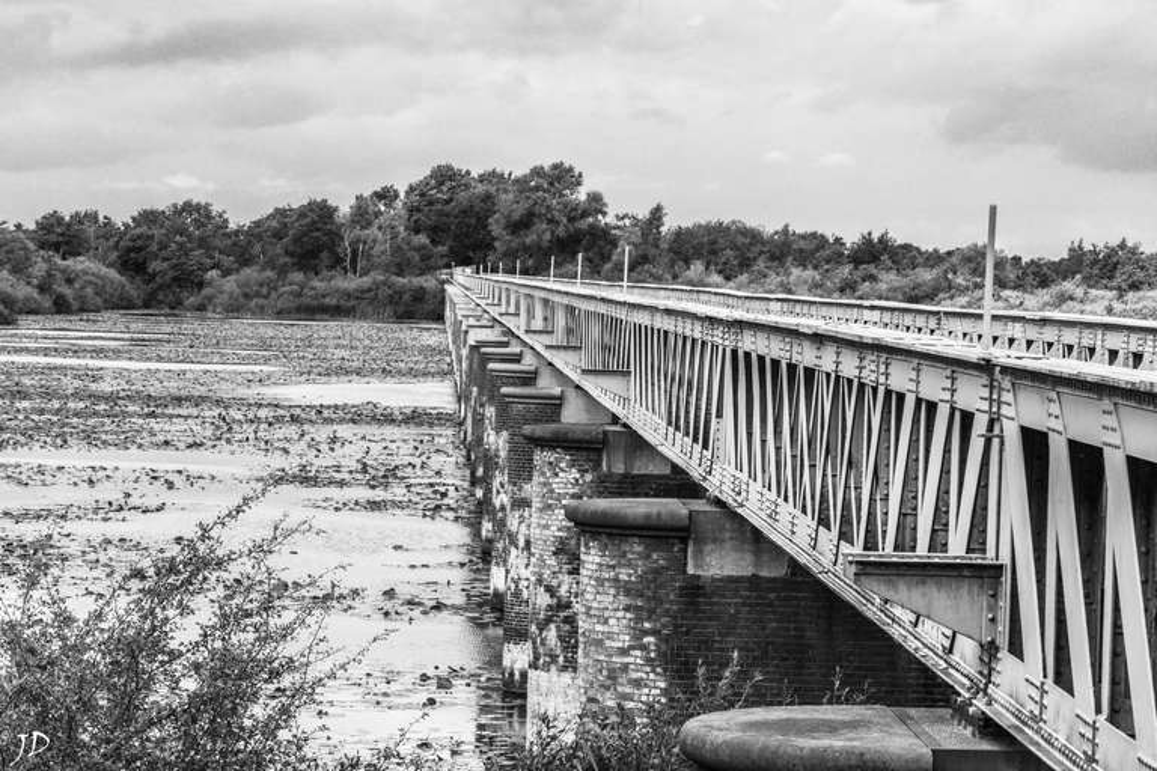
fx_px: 4097
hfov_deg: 16.1
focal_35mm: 128
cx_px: 578
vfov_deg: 10.8
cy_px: 386
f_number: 9
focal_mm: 85
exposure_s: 1/800
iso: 800
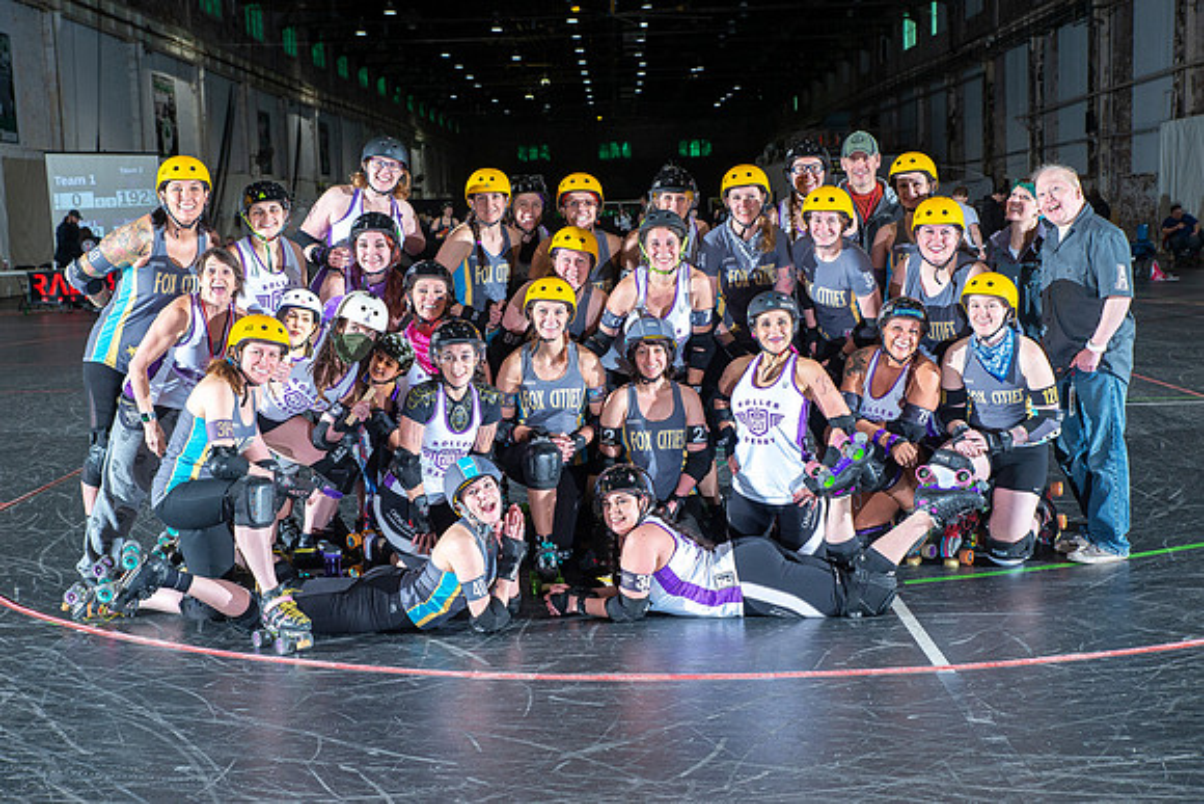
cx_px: 602
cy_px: 402
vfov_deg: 27.0
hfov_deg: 39.6
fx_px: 1673
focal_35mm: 50
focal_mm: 50
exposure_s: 1/160
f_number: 7.1
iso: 800
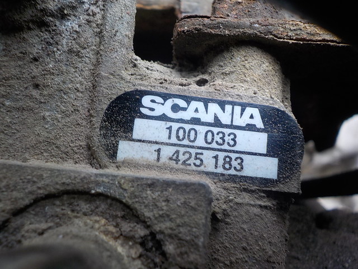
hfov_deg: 60.0
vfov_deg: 46.8
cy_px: 134
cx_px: 179
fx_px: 310
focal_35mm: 30
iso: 140
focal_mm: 4.1
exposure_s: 1/30
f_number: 3.3
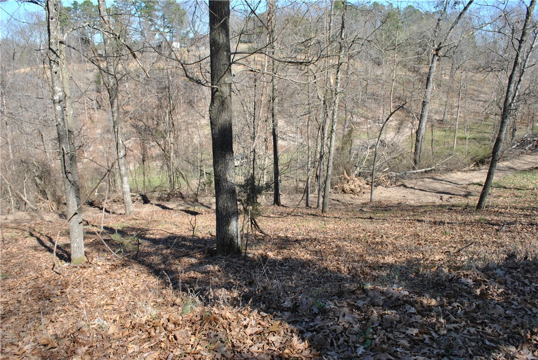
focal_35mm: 27
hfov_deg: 67.3
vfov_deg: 48.0
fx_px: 404
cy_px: 180
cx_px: 269
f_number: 7.1
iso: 100
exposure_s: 1/200
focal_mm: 18
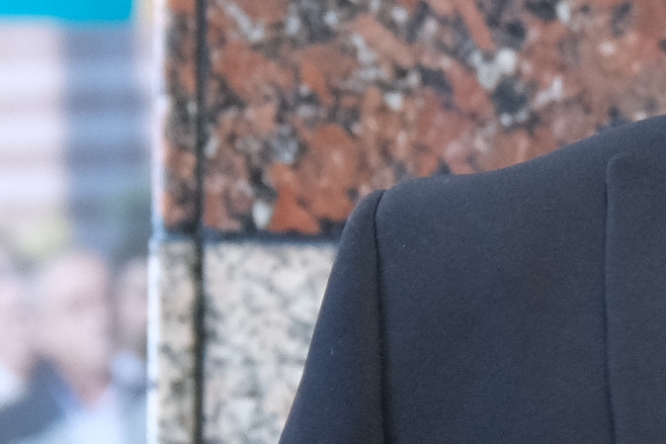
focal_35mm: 548
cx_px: 749
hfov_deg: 3.8
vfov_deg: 2.5
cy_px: 195
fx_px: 10135
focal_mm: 76.3
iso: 2500
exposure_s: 1/26
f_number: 4
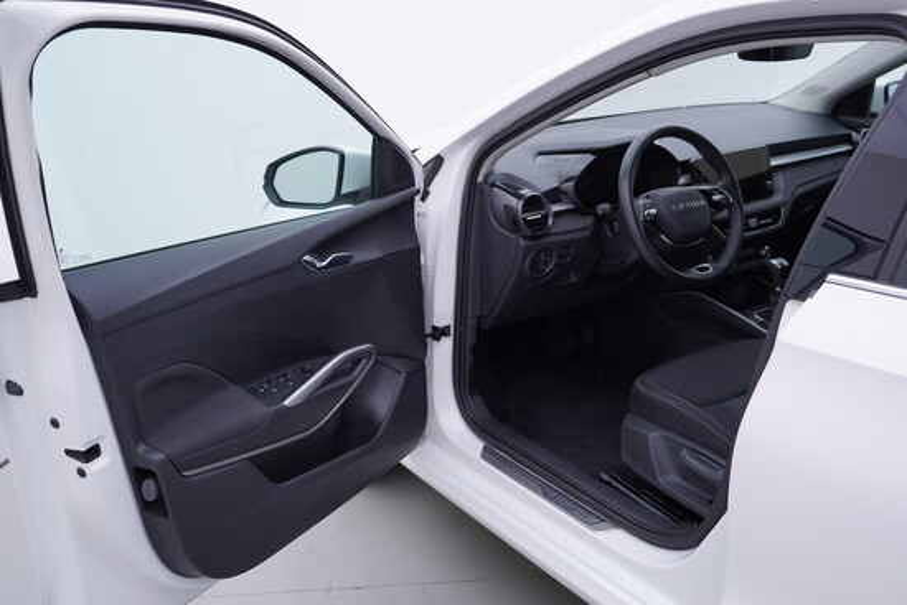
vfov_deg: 36.9
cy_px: 302
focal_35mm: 36
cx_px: 454
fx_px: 907
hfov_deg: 53.1
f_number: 3.5
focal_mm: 24
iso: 125
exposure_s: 1/60
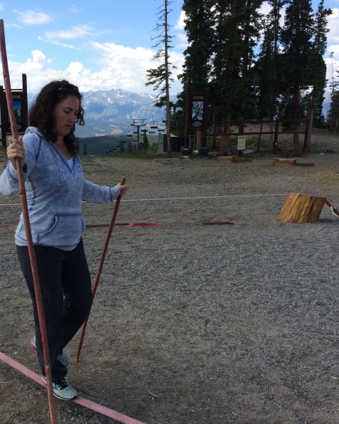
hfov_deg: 38.5
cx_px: 98
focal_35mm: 38
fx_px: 476
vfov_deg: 47.9
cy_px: 211
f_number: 2.2
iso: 32
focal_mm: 4.15
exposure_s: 1/1172
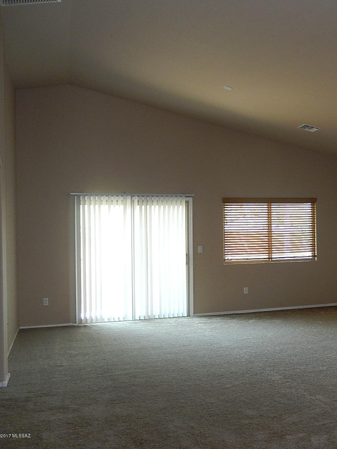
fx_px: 558
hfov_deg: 32.1
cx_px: 297
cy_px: 225
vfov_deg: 43.9
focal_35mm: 43
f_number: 3.8
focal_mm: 5.7
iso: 280
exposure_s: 1/30
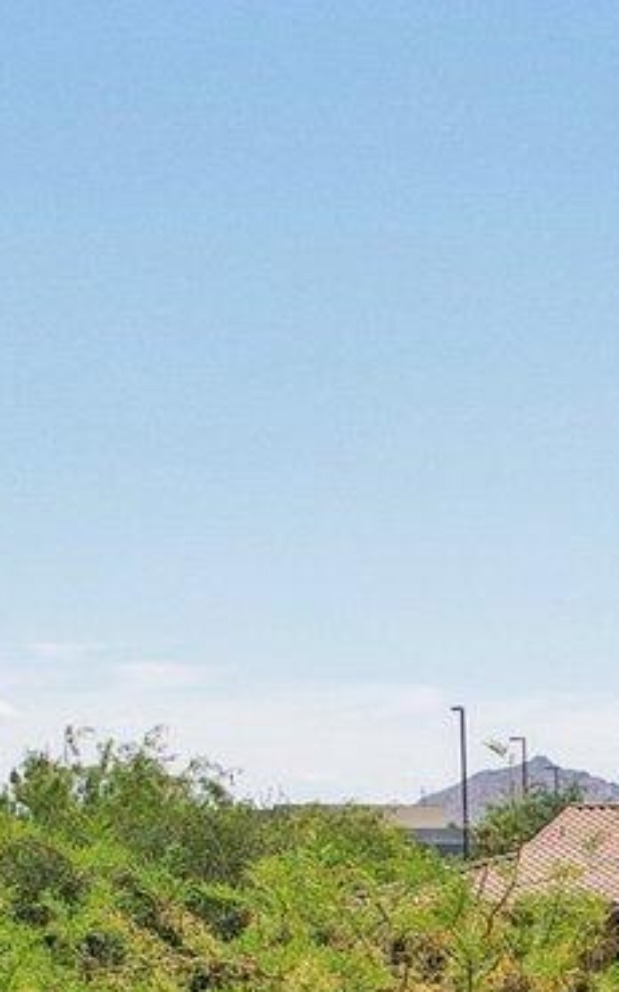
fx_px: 3350
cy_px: 1484
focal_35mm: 124
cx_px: 1042
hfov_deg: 10.1
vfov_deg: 15.5
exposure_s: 1/160
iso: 100
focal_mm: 8.4
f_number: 2.8
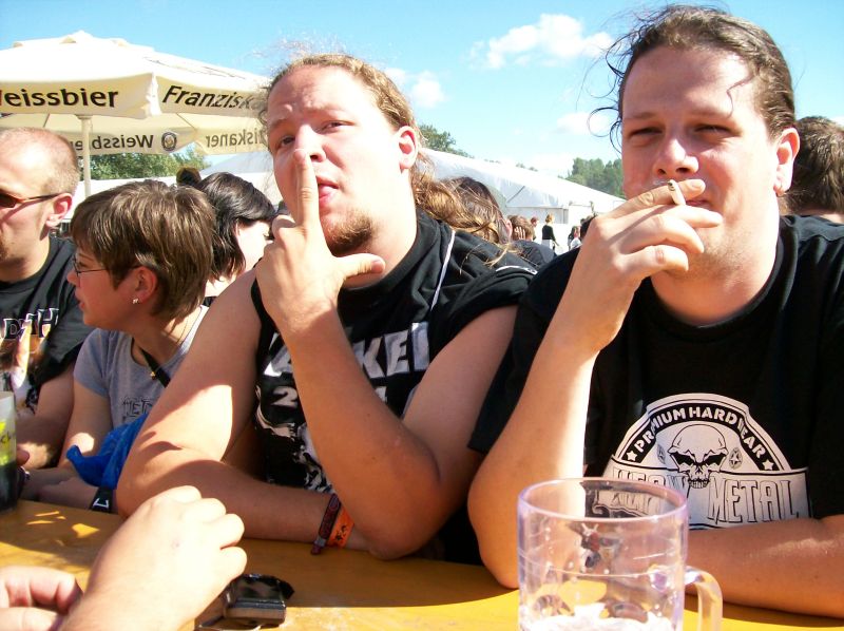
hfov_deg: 51.4
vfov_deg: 39.6
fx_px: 877
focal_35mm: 36
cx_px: 422
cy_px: 316
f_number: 2.7
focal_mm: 6
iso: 80
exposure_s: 1/796
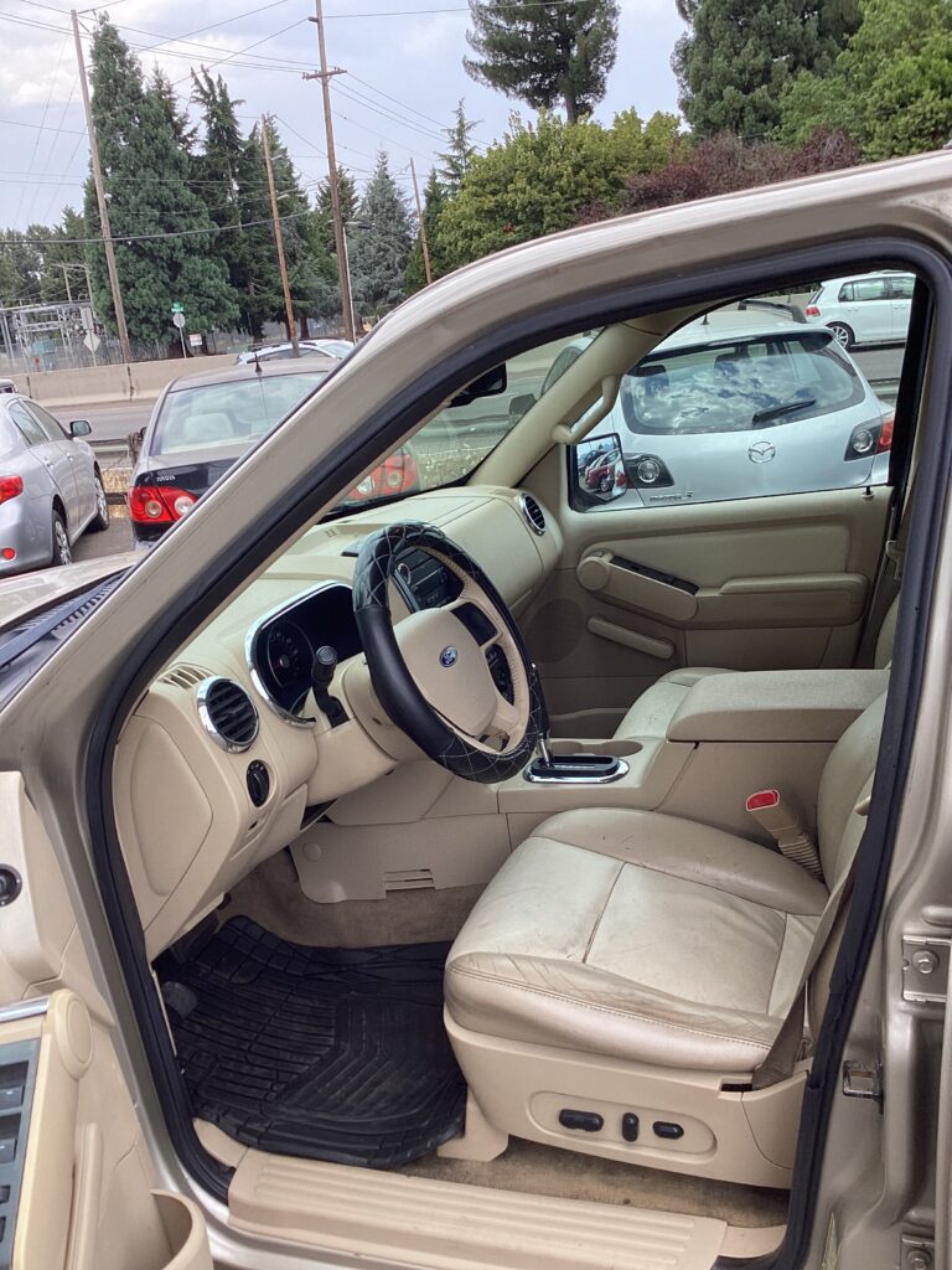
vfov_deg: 58.4
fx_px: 1137
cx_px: 476
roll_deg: +7.0
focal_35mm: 31
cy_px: 635
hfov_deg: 45.4
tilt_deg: -16.9
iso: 25
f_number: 2.4
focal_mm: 3.3
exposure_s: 1/294
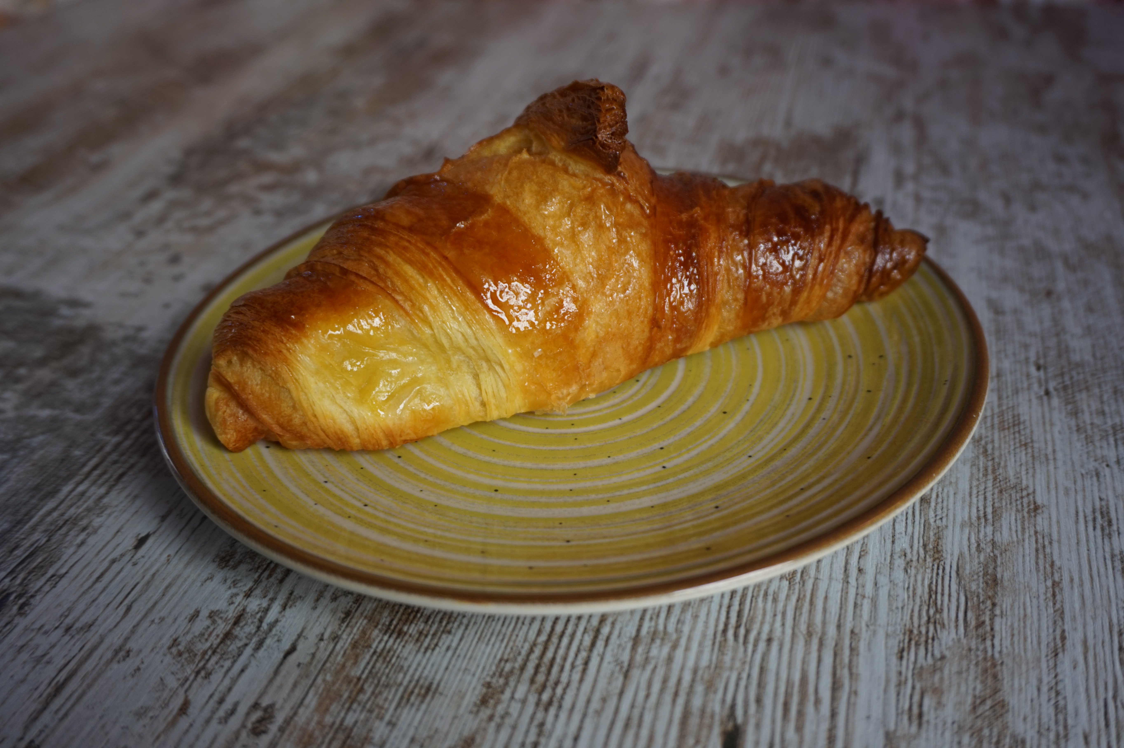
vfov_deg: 38.3
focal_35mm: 34
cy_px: 374
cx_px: 562
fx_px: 1077
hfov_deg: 55.1
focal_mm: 23
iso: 100
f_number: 4.5
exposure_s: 1/60
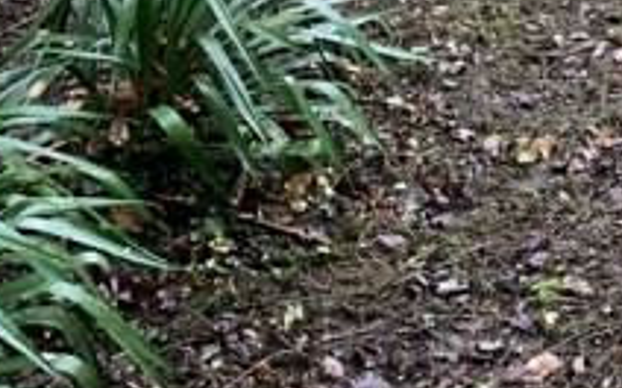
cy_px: -247
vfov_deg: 11.8
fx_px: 1761
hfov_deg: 16.9
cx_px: 1083
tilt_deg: -19.1
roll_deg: +2.8
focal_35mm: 104
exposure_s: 1/66
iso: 100
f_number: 1.8
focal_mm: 4.25
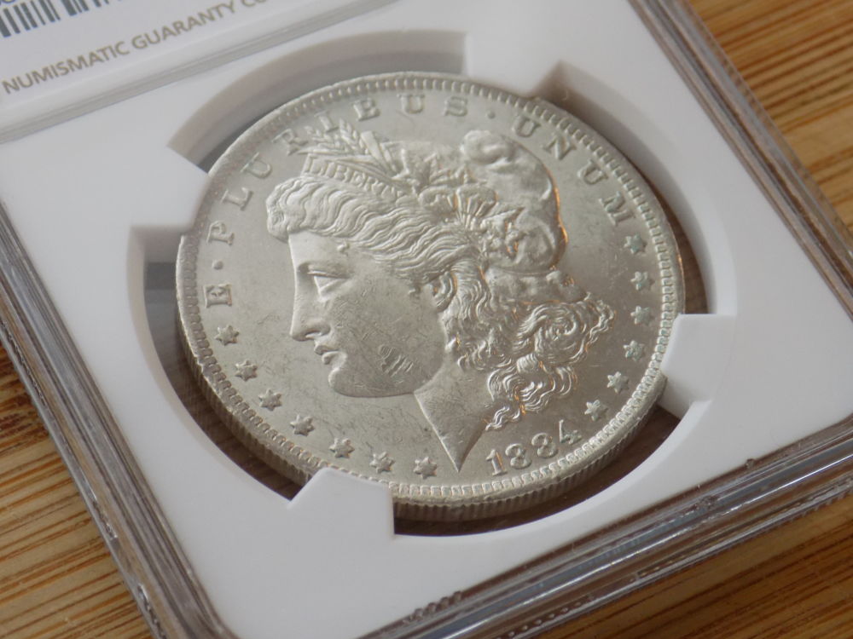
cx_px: 426
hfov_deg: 20.2
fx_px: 2390
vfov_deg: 15.2
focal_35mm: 97
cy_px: 320
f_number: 4.6
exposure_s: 1/30
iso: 250
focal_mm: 17.2
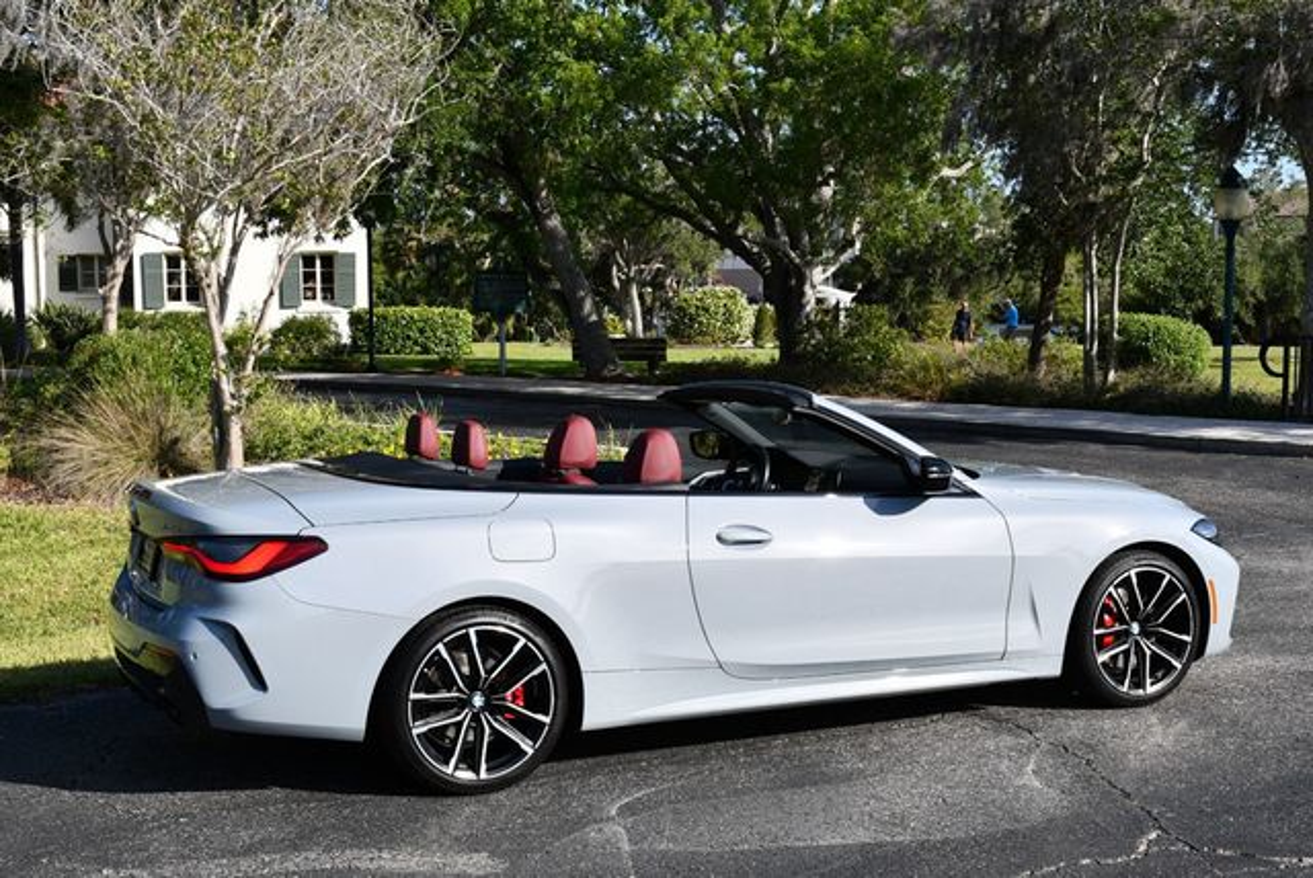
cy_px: 439
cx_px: 656
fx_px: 1752
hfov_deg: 41.1
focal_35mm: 48
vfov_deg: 28.1
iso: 125
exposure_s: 1/250
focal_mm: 24
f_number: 8
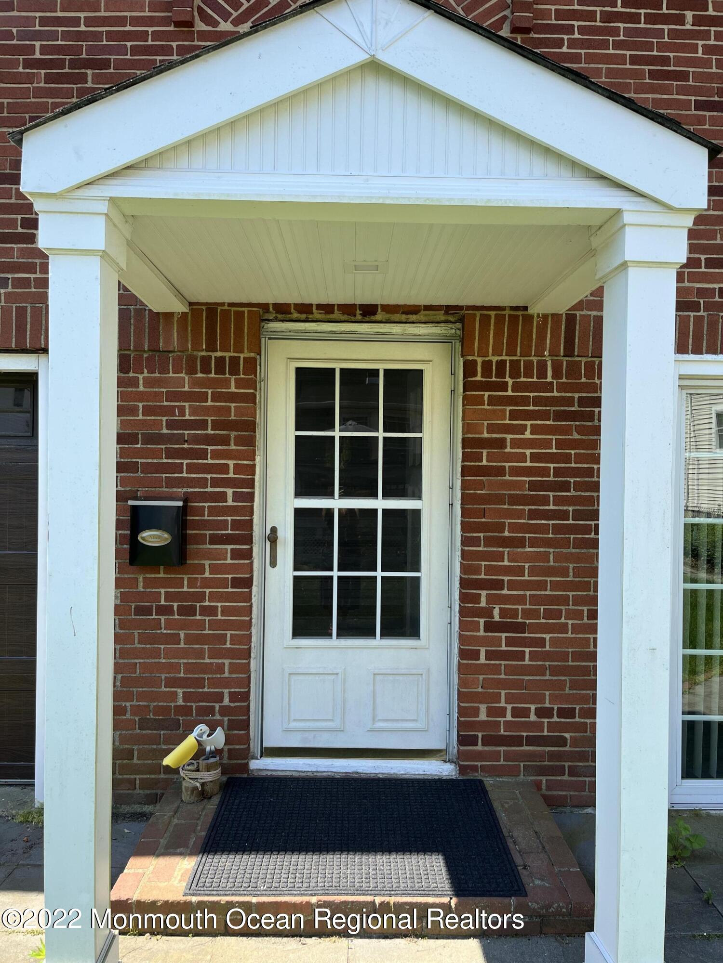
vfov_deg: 67.3
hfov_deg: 53.1
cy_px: 482
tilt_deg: +0.1
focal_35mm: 26
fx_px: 724
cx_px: 362
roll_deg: +0.1
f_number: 1.6
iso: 50
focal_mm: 5.1
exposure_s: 1/898
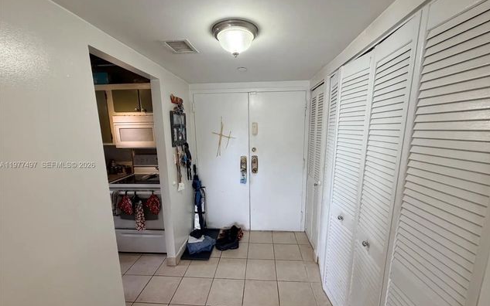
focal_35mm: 15
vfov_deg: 74.7
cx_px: 246
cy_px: 165
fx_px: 200
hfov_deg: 101.4
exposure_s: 1/120
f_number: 2.2
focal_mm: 2.22
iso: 320
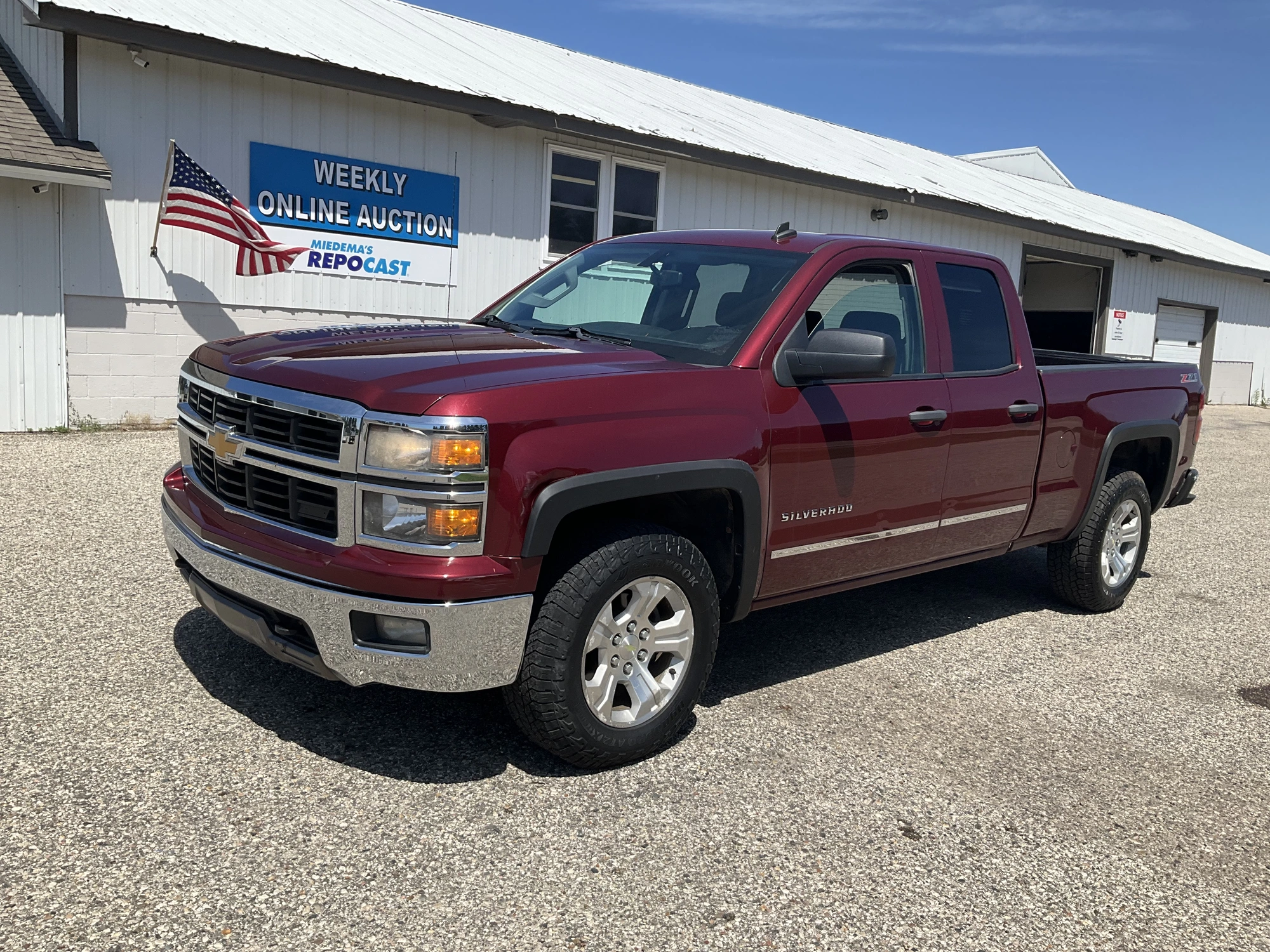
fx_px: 1064
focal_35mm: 29
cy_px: 476
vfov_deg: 48.2
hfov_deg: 61.7
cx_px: 635
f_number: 1.8
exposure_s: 1/2058
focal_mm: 3
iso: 25
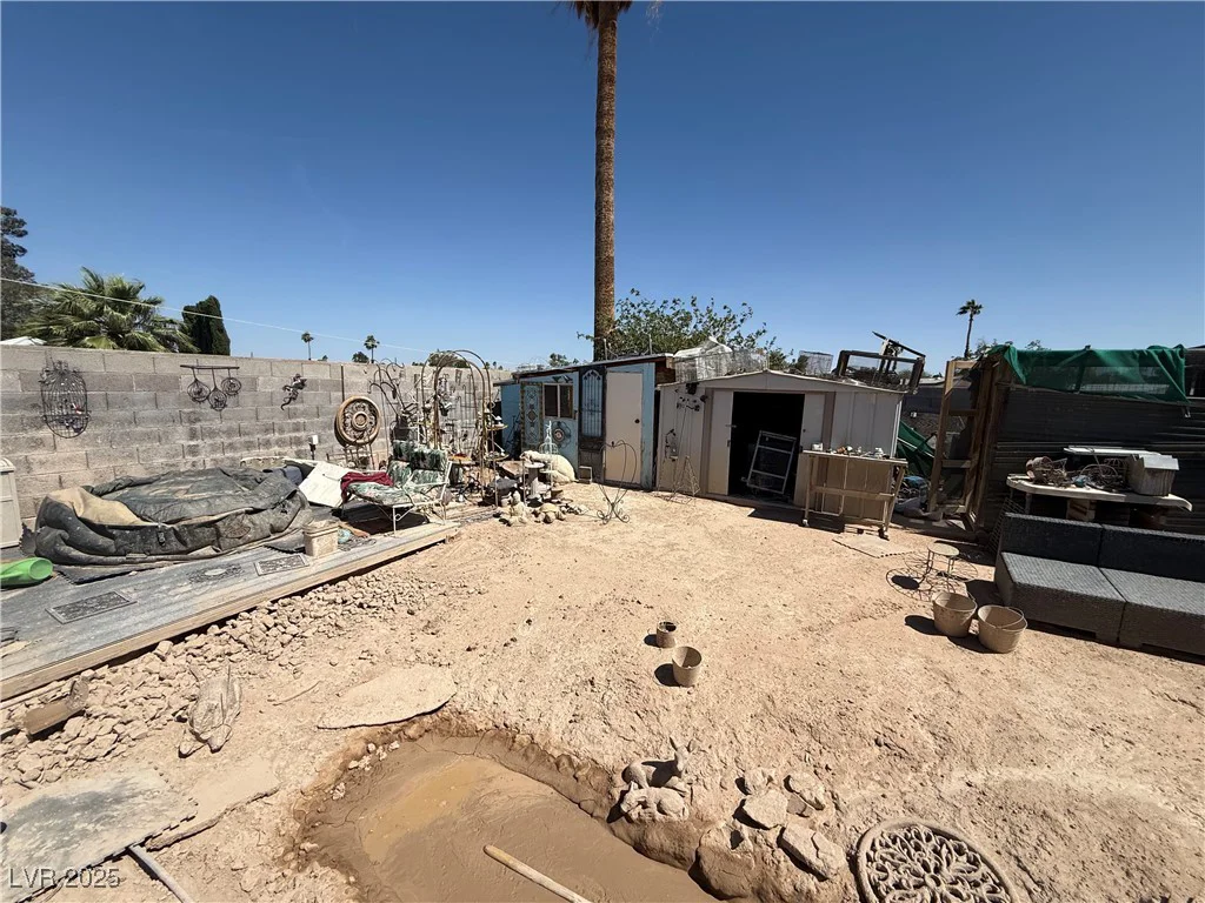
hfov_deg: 102.1
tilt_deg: -8.5
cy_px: 452
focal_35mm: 14
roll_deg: -1.7
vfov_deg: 85.7
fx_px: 487
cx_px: 602
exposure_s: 1/4149
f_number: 2.2
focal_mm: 2.22
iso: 50
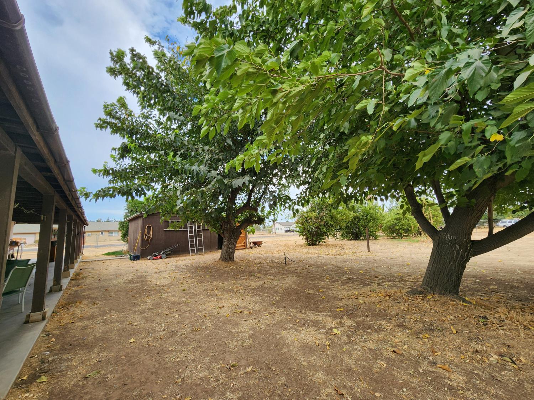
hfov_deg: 106.2
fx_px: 201
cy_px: 200
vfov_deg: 89.9
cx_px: 267
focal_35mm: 13
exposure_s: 1/418
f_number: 2.2
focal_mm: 2.2
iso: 50
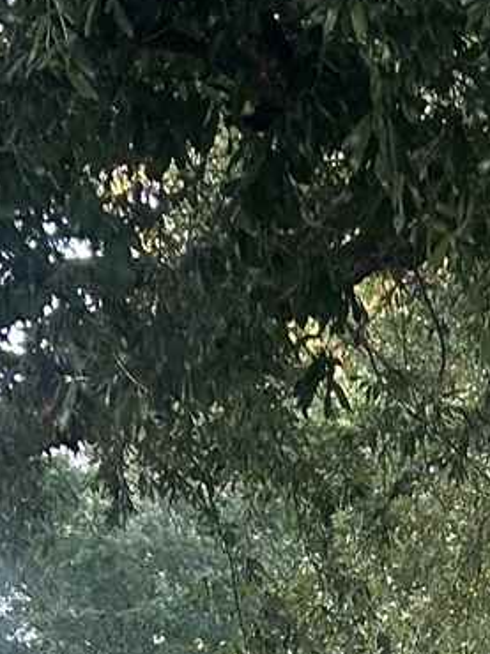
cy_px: 1303
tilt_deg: -3.3
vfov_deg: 11.1
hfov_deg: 9.0
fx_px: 3061
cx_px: 637
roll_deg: -2.0
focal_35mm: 162
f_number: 1.5
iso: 125
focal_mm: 5.7
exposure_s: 1/98
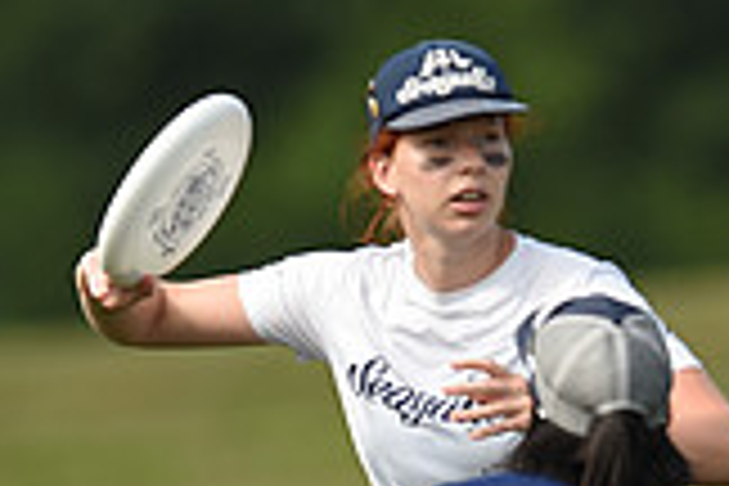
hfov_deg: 1.4
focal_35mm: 1431
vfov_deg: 1.0
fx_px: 28975
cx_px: 441
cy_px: 664
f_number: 2.8
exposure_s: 1/1000
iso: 100
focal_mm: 400
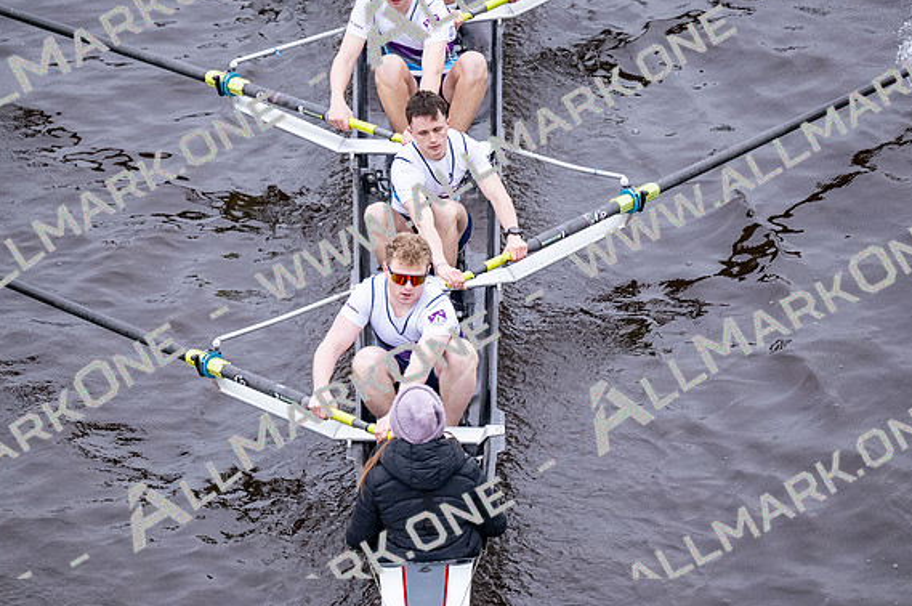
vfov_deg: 4.5
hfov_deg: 6.7
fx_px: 7743
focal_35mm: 306
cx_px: 452
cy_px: 305
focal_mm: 200
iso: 3200
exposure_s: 1/2000
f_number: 2.8
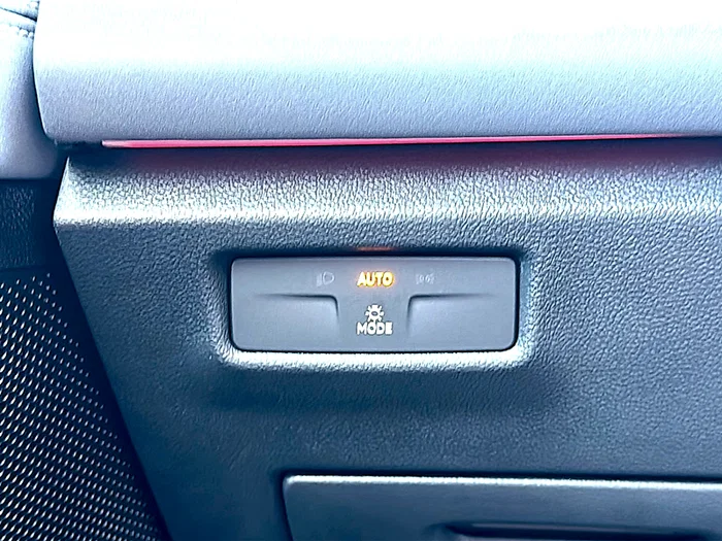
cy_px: 270
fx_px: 897
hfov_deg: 43.9
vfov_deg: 33.6
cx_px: 361
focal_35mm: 43
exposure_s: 1/40
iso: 250
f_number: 1.78
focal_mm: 6.86
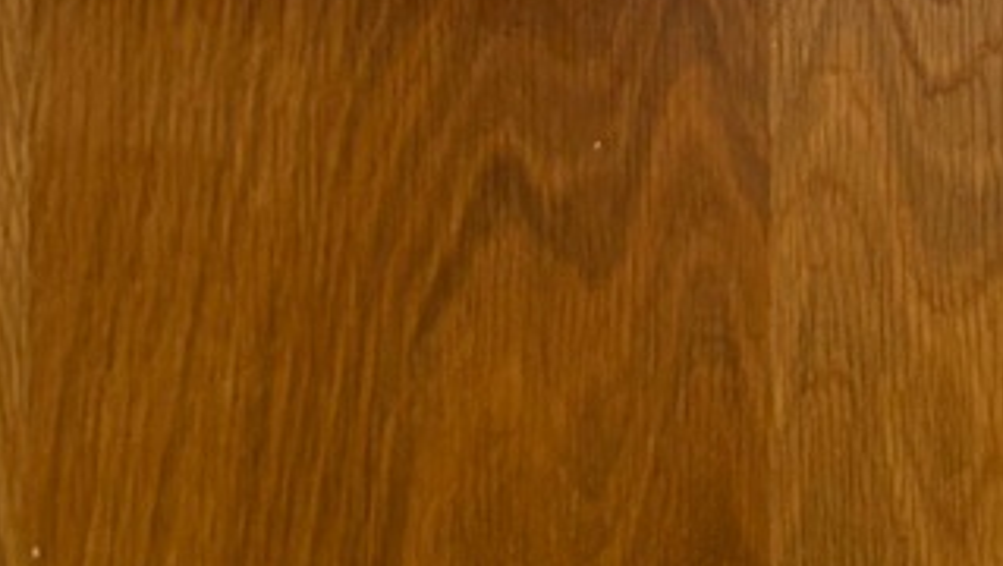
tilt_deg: +4.3
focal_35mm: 142
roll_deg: -0.8
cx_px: 343
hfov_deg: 15.1
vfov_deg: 7.4
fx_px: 3779
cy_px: -1207
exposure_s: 1/60
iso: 160
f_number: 1.6
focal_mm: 5.96
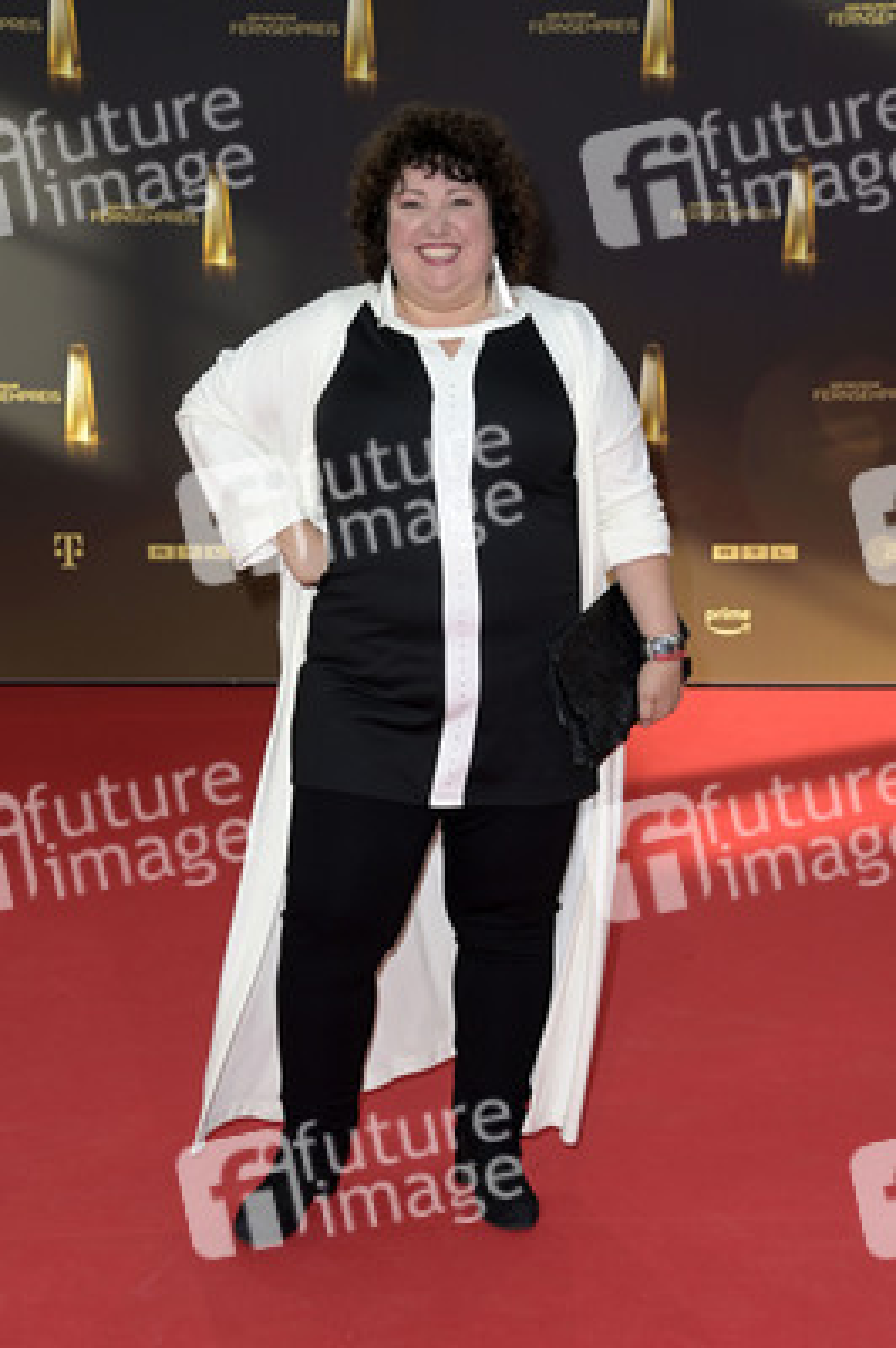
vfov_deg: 31.0
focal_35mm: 65
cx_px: 448
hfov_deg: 20.9
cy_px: 674
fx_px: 2431
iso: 800
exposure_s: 1/250
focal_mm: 65
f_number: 6.3
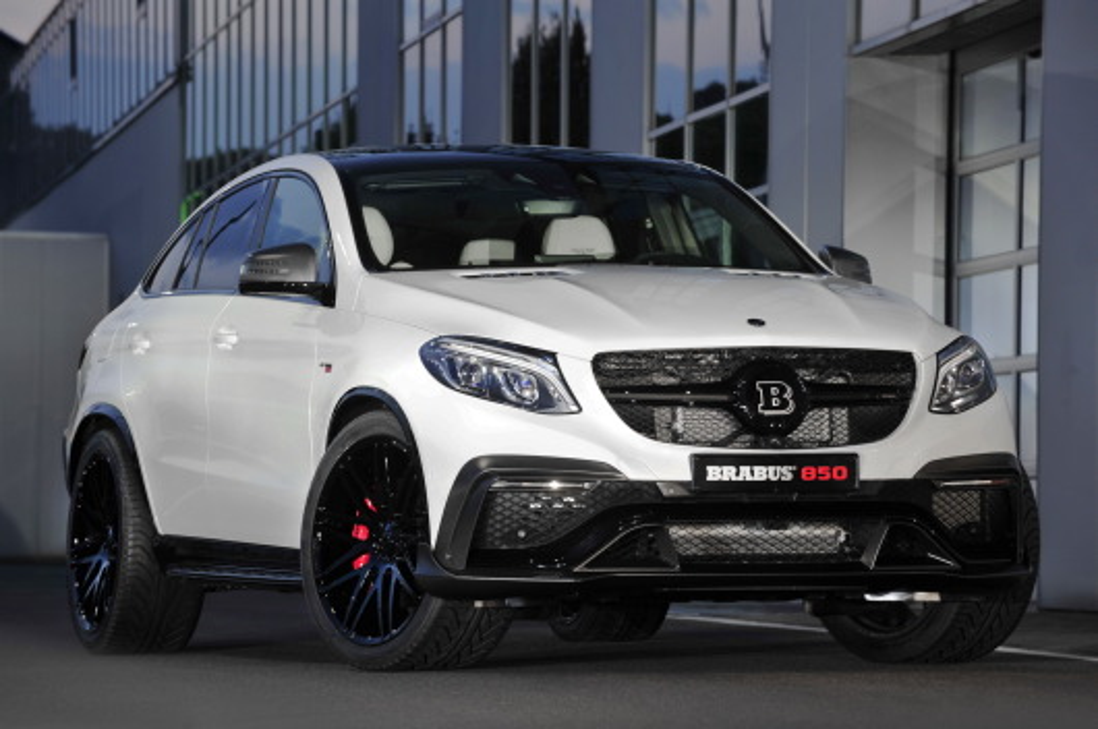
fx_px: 5179
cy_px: 364
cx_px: 549
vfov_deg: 8.1
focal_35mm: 170
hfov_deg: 12.1
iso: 200
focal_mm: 170
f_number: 8
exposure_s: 1/1.3
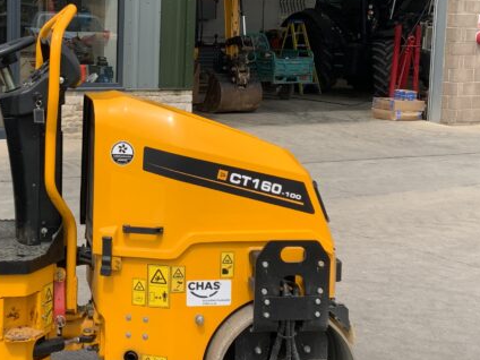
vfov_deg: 20.9
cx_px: 131
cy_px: 119
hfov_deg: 27.5
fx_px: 971
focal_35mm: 70
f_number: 1.8
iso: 16
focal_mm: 3
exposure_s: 1/1412
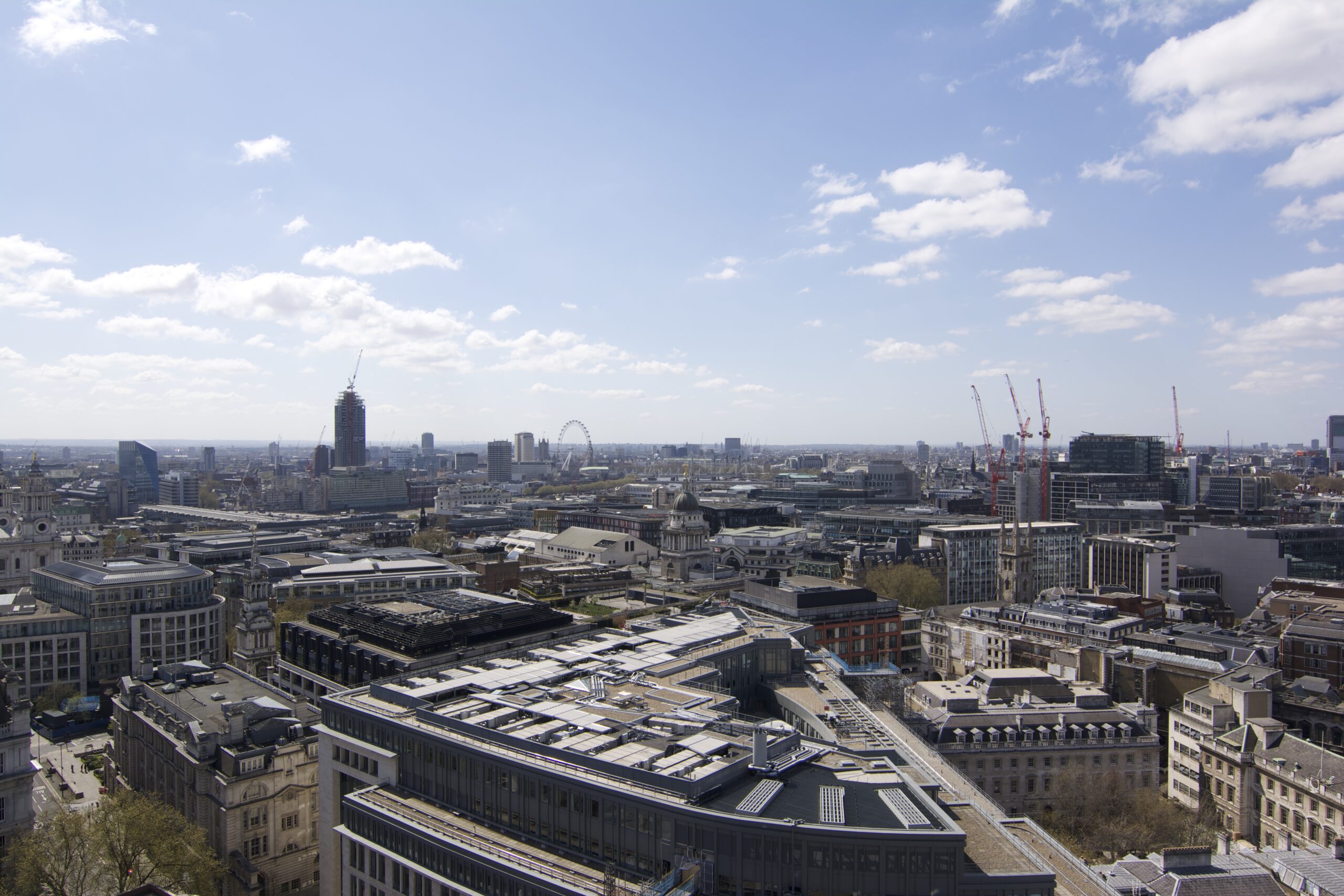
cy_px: 448
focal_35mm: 24
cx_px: 672
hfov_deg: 73.7
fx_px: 896
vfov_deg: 53.1
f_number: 11
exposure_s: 1/200
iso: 100
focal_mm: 16
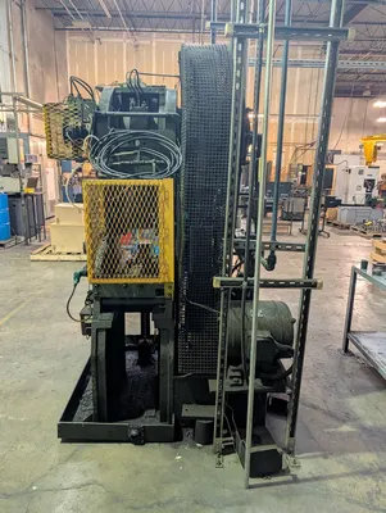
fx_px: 356
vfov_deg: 71.5
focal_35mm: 24
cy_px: 256
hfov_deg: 56.9
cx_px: 193
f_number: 1.68
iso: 859
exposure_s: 1/120
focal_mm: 6.9
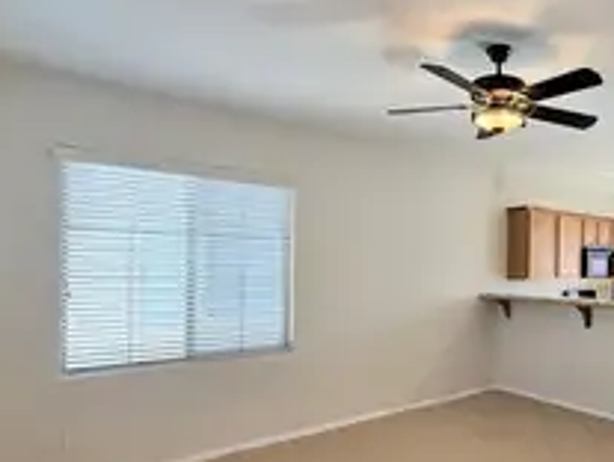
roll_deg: -0.9
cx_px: 486
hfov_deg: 60.3
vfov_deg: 51.3
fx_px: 480
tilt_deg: +0.3
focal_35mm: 27
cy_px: 264
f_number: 2.2
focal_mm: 2.22
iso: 125
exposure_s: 1/120
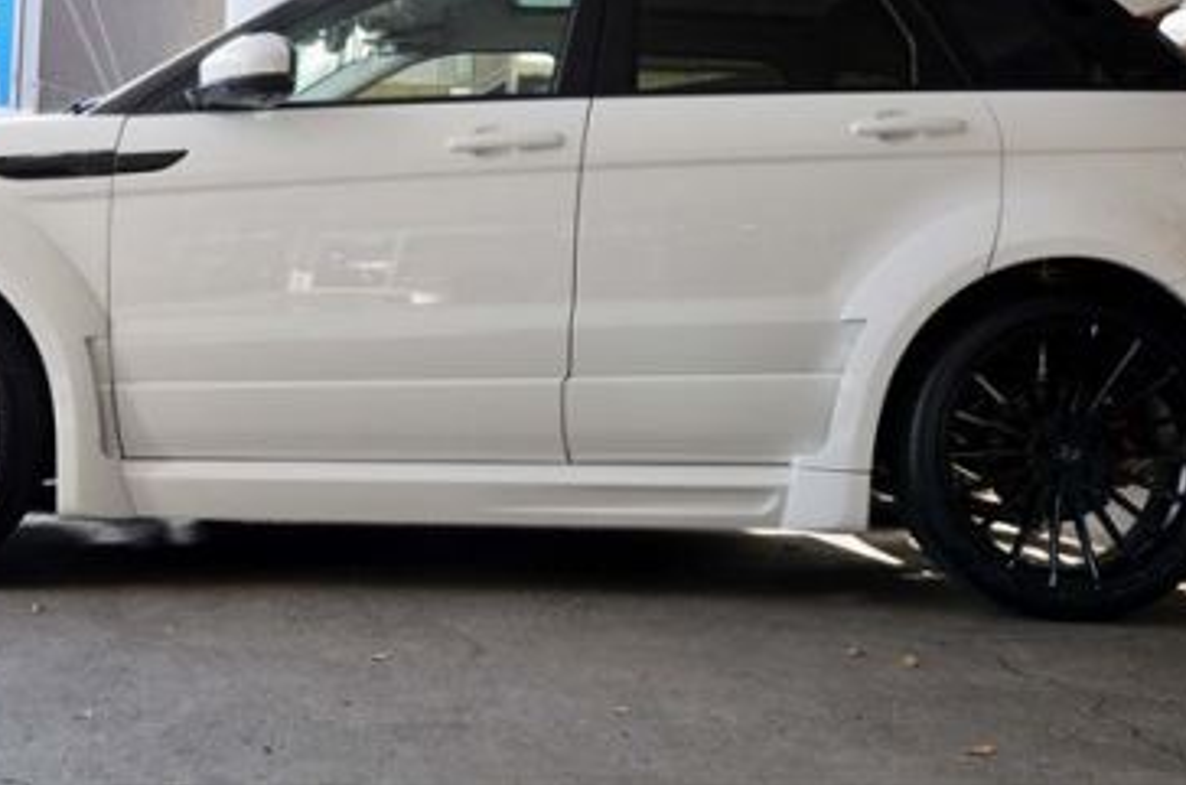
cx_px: 440
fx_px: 1907
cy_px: 155
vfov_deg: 22.9
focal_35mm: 58
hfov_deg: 34.4
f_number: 8
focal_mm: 24
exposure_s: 1/60
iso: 200
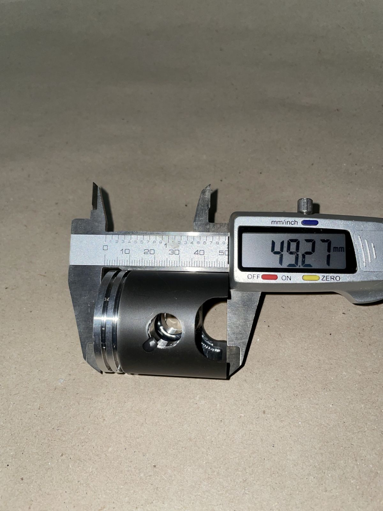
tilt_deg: -55.8
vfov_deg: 67.3
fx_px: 384
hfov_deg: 53.1
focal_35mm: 26
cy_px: 256
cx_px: 192
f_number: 1.6
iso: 40
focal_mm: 4.2
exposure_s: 1/75
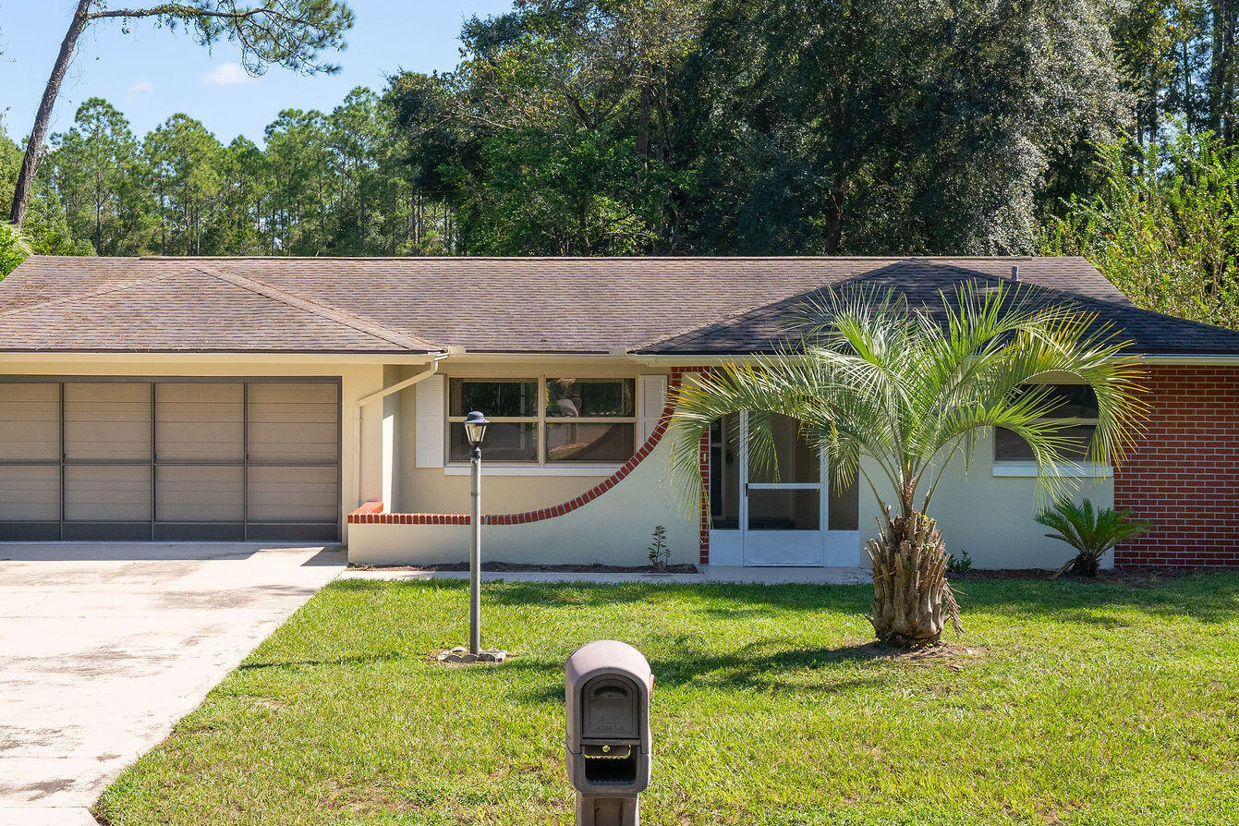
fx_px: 1686
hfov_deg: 40.3
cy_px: 367
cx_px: 531
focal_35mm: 49
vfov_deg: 27.5
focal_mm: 28
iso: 640
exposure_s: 1/1000
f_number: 7.1
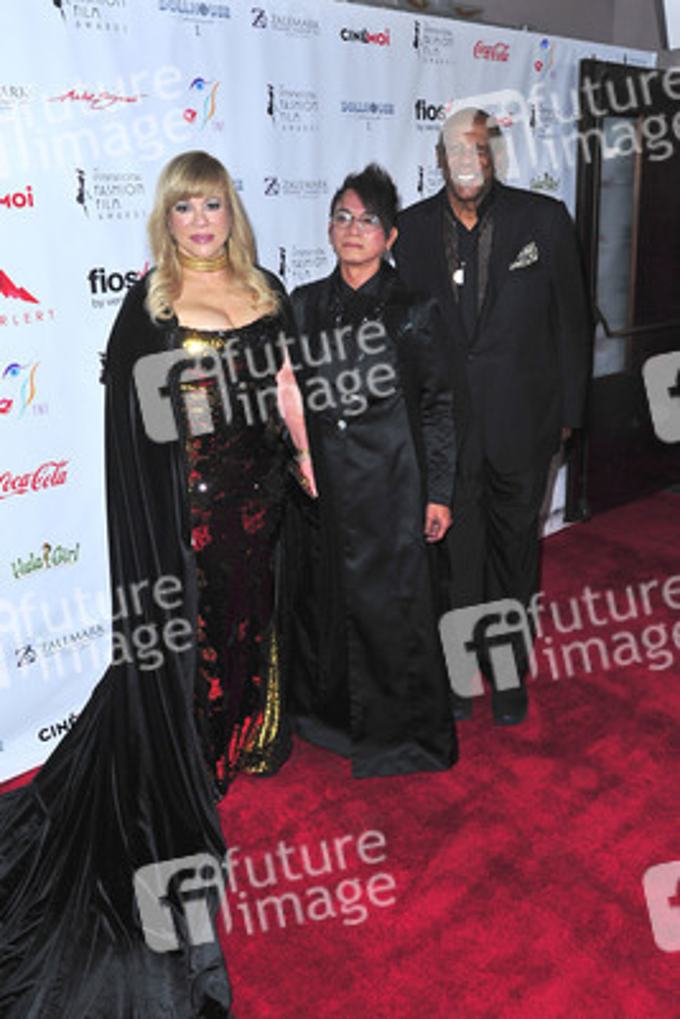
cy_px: 510
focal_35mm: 24
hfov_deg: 53.2
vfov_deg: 73.7
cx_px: 340
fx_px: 679
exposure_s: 1/320
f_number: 5.6
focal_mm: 24
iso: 500
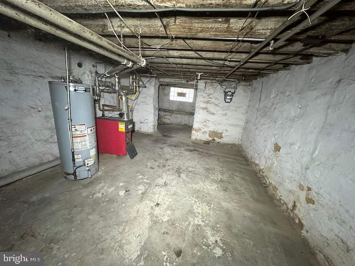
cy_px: 133
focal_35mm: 14
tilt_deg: -15.9
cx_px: 178
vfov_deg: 85.7
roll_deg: -6.1
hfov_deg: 102.1
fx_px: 144
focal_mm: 2.22
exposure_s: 1/60
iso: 500
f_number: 2.2
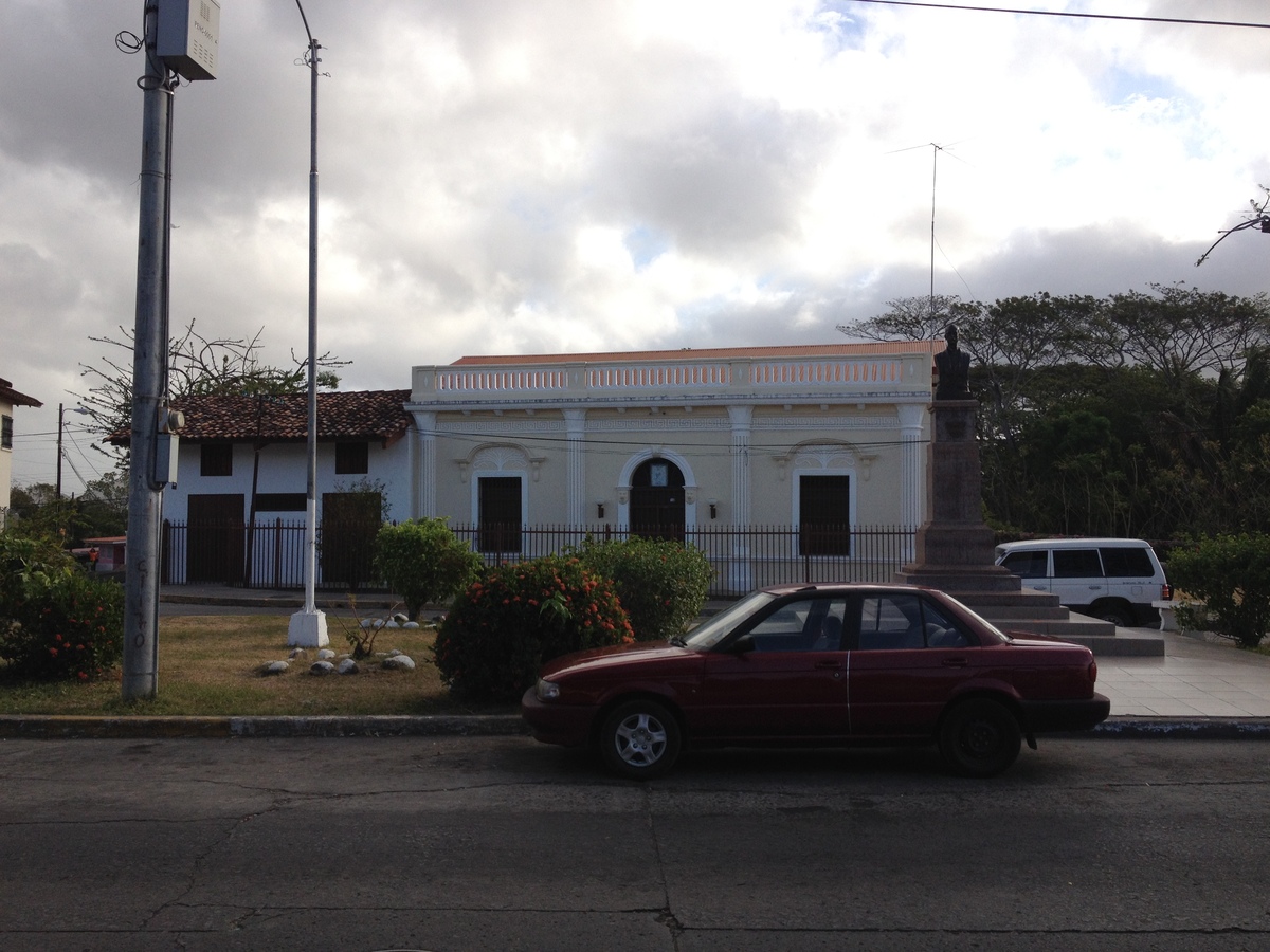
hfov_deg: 52.6
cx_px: 635
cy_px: 476
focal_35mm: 35
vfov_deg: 40.7
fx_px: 1284
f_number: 2.4
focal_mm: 4.28
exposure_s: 1/1381
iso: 50
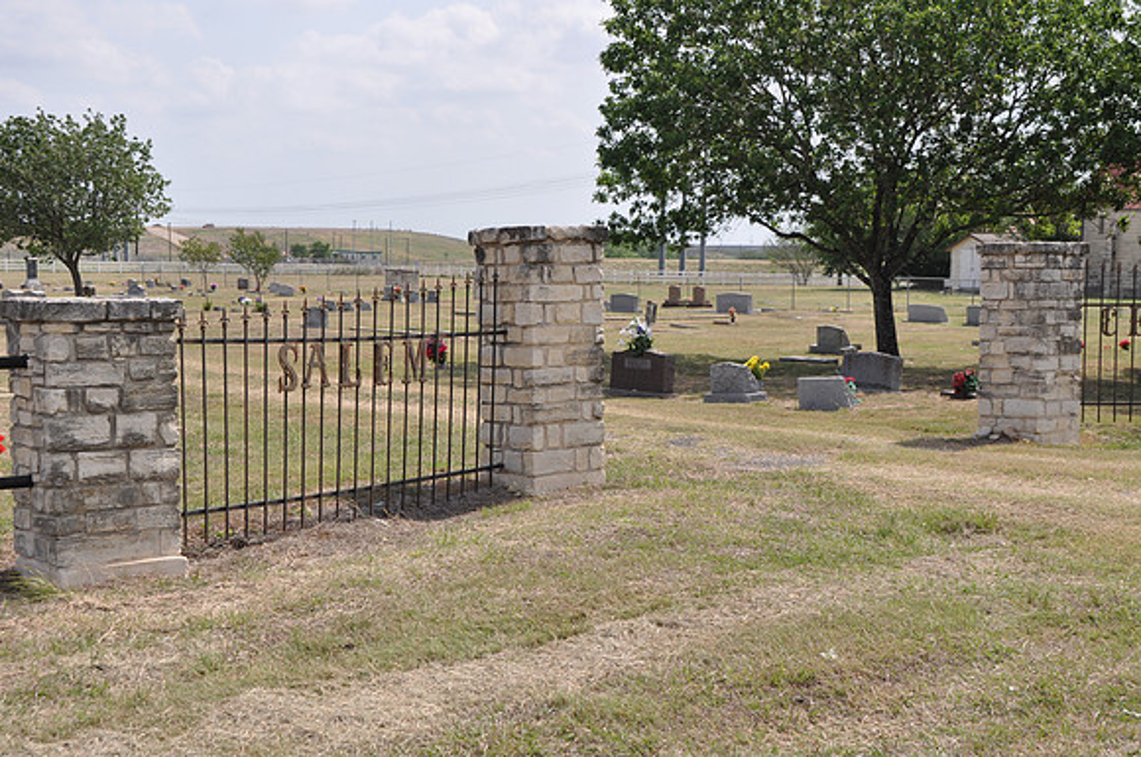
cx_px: 570
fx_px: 1662
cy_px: 378
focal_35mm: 52
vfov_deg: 25.7
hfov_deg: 37.9
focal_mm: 35
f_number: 9
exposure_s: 1/320
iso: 200
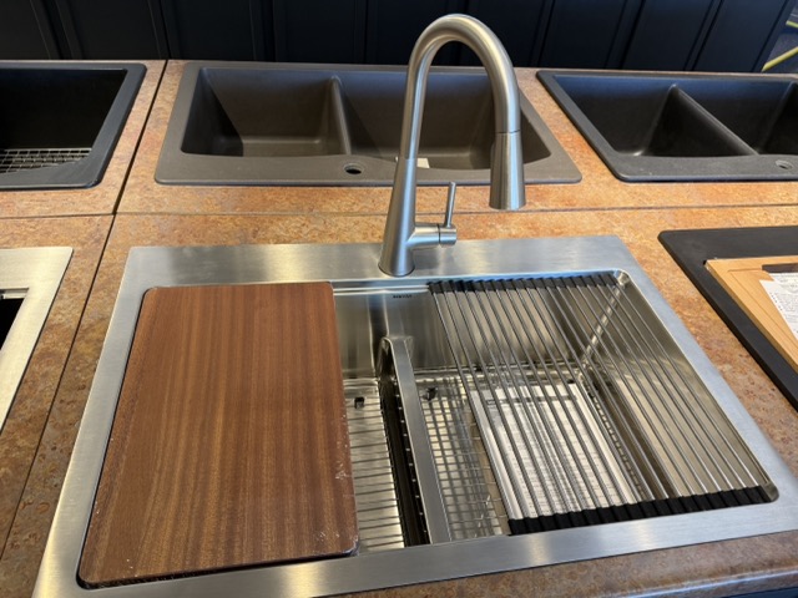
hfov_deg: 71.6
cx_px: 399
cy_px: 299
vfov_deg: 56.8
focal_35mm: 24
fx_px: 553
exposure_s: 1/120
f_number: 1.78
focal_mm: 6.76
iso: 160
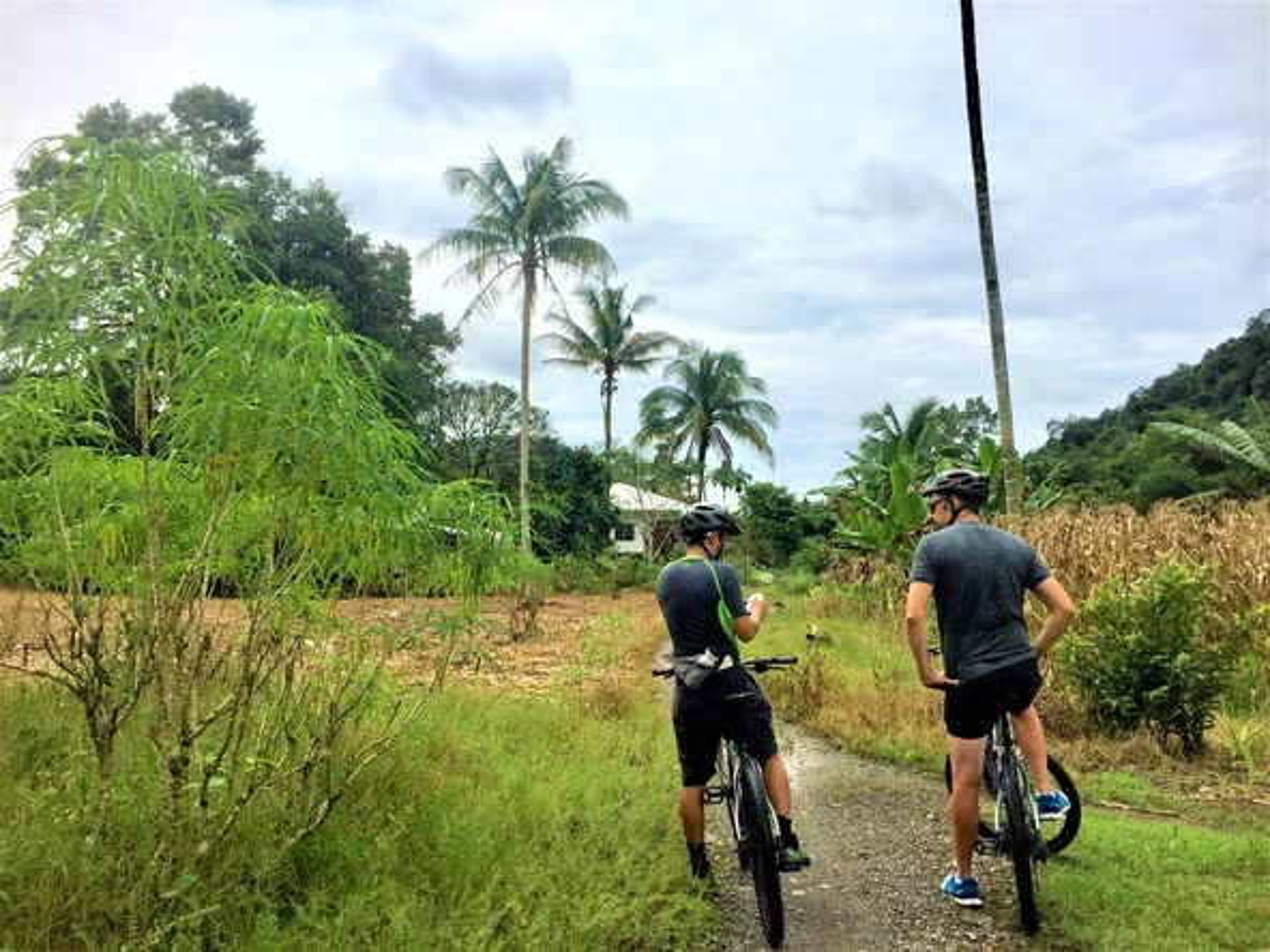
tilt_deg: +5.0
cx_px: 635
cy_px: 476
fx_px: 1064
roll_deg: -1.3
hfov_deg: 61.7
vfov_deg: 48.2
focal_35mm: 29
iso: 32
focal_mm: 4.15
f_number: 2.2
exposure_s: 1/3300
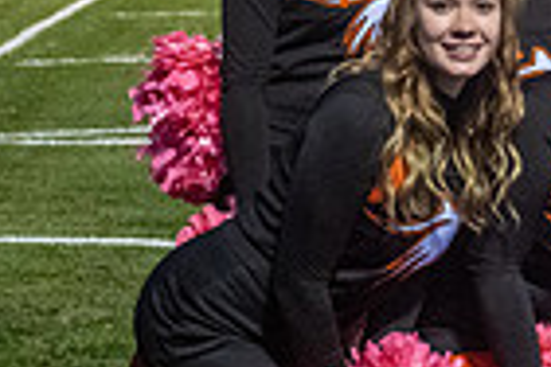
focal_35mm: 206
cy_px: 224
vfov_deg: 6.7
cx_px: 1082
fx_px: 3153
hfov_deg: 9.4
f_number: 5.6
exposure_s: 1/200
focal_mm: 50
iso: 5000
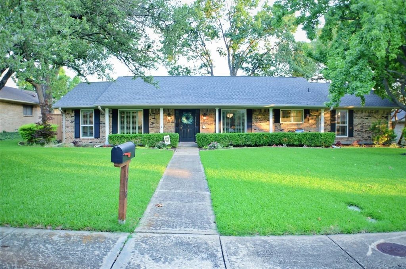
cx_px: 203
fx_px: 405
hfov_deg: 53.2
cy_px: 134
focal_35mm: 36
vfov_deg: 36.7
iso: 400
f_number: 4
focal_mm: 24
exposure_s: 1/60
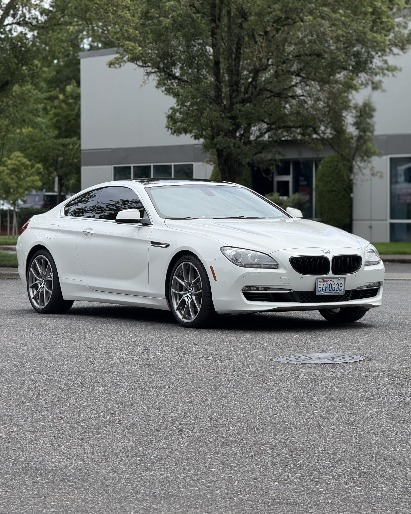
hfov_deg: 12.2
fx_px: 1916
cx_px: 207
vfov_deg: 15.3
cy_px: 259
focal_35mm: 126
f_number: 2.8
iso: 50
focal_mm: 15.66
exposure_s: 1/1513
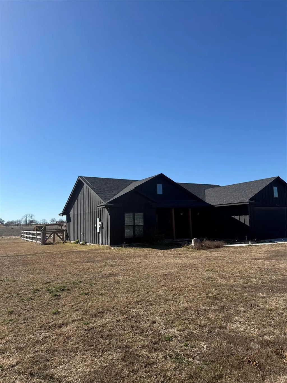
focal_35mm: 24
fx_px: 265
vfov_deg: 71.6
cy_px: 192
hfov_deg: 56.8
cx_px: 144
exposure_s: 1/4673
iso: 80
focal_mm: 6.76
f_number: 1.78
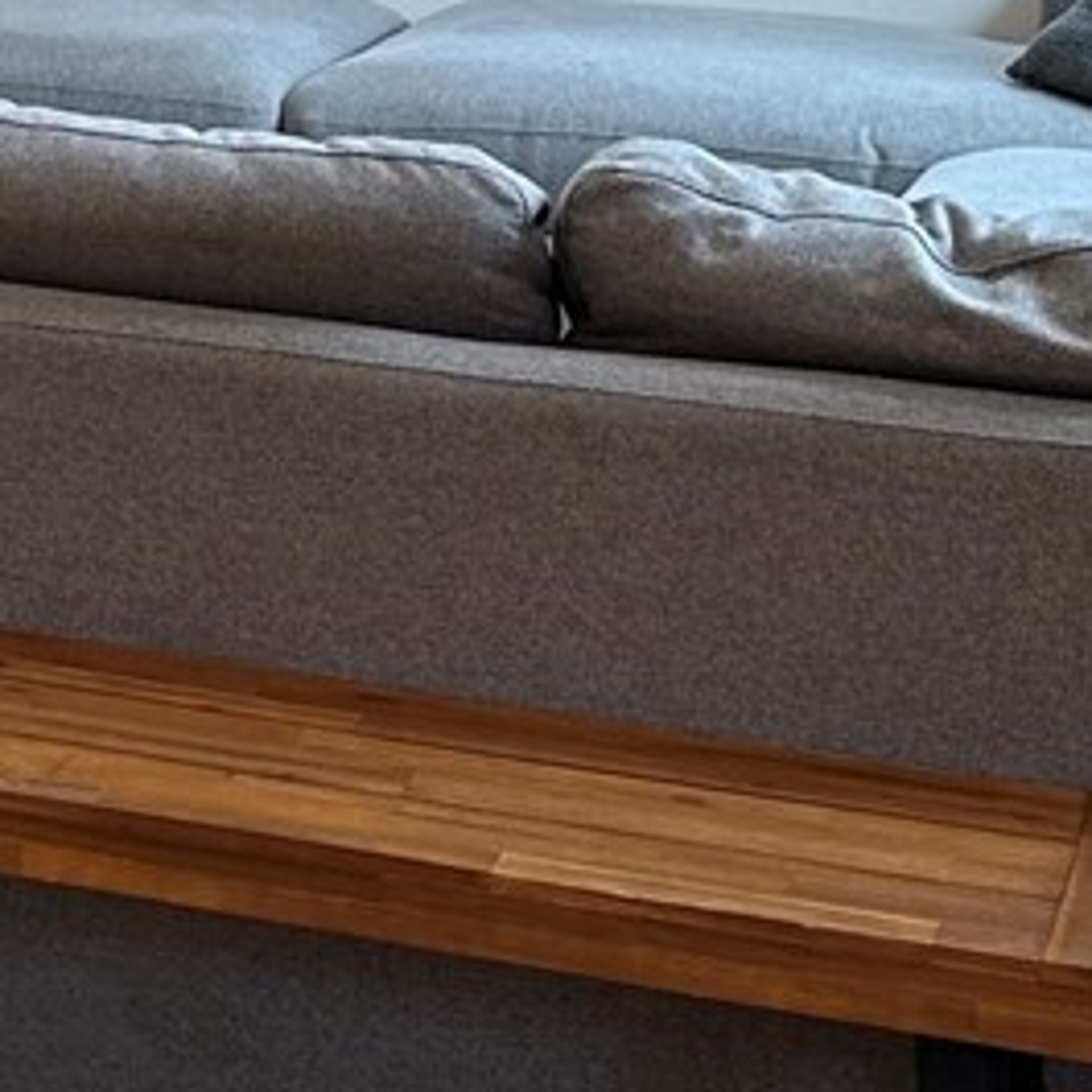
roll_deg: +0.2
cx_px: -931
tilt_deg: -4.8
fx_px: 4568
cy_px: -297
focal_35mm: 128
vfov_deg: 13.2
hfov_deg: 12.4
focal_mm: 6.86
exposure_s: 1/120
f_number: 1.78
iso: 80
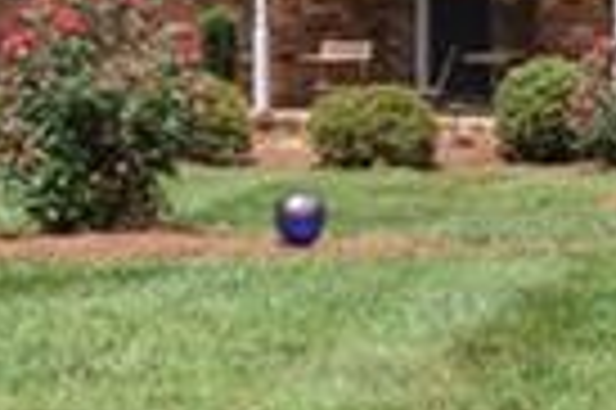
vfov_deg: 9.5
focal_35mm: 142
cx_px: 1025
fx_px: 2427
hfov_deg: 13.3
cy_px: -43
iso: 200
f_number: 9
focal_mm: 19
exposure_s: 1/640
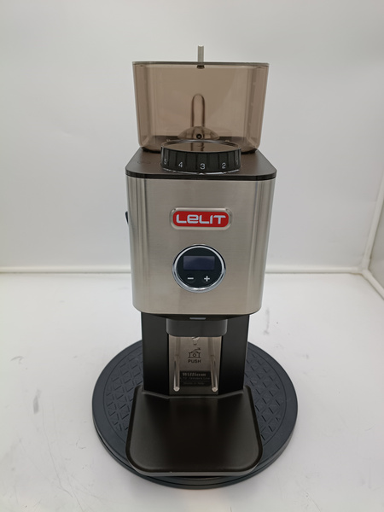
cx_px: 192
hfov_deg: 53.1
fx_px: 385
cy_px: 256
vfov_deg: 67.3
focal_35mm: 26
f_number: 1.8
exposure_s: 1/192
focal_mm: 4.81
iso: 143
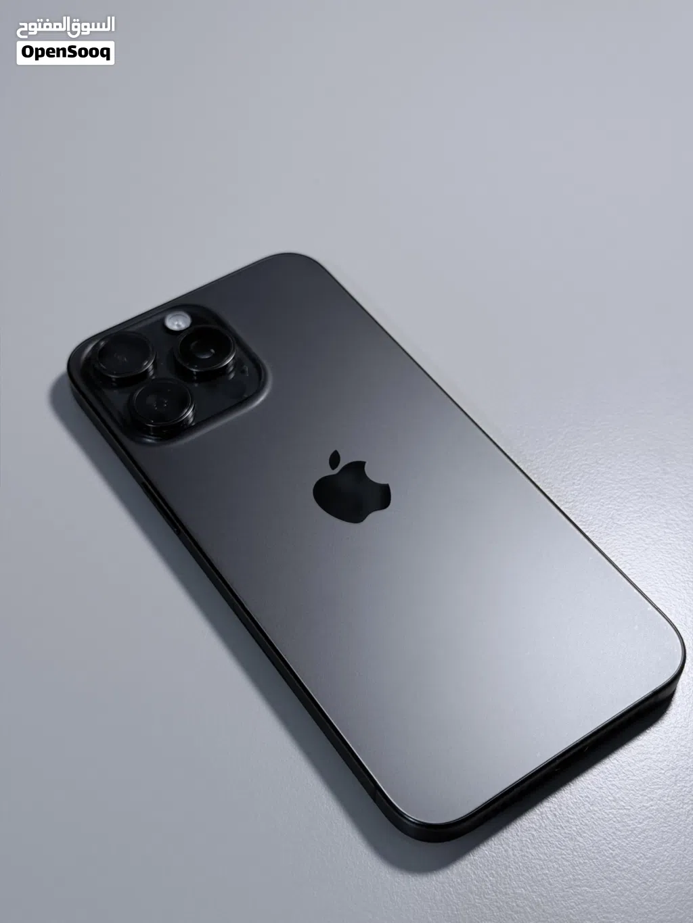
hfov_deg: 30.3
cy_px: 462
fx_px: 1281
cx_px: 346
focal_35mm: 48
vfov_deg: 39.7
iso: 50
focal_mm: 6.76
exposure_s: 1/100
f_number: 1.78
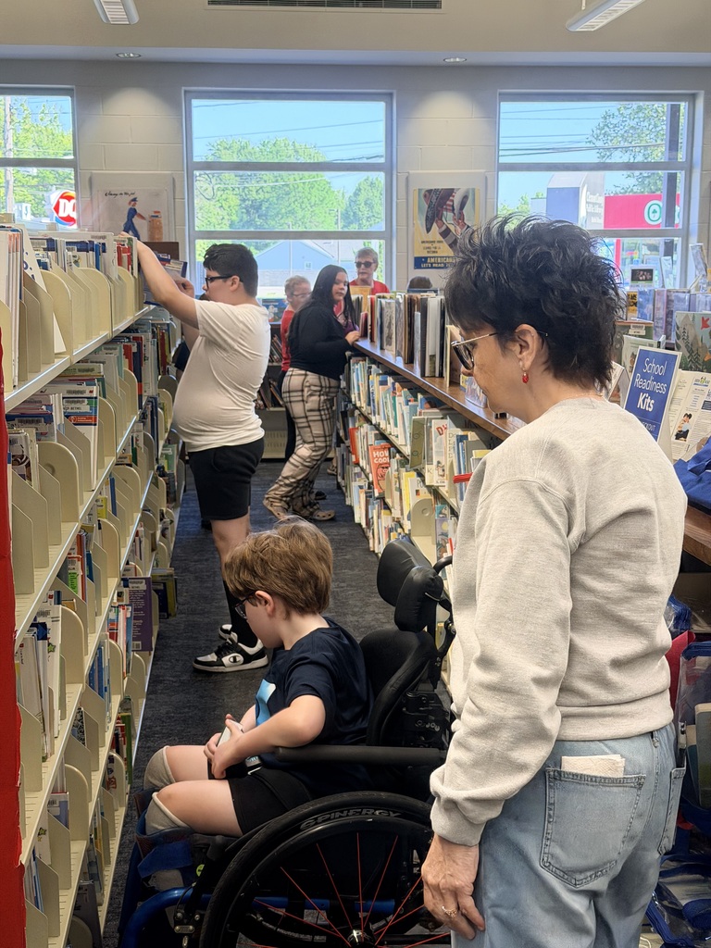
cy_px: 474
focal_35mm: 48
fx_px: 1315
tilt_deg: -9.4
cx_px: 356
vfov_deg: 39.7
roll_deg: +0.4
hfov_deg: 30.3
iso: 160
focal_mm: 6.76
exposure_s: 1/216
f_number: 1.78
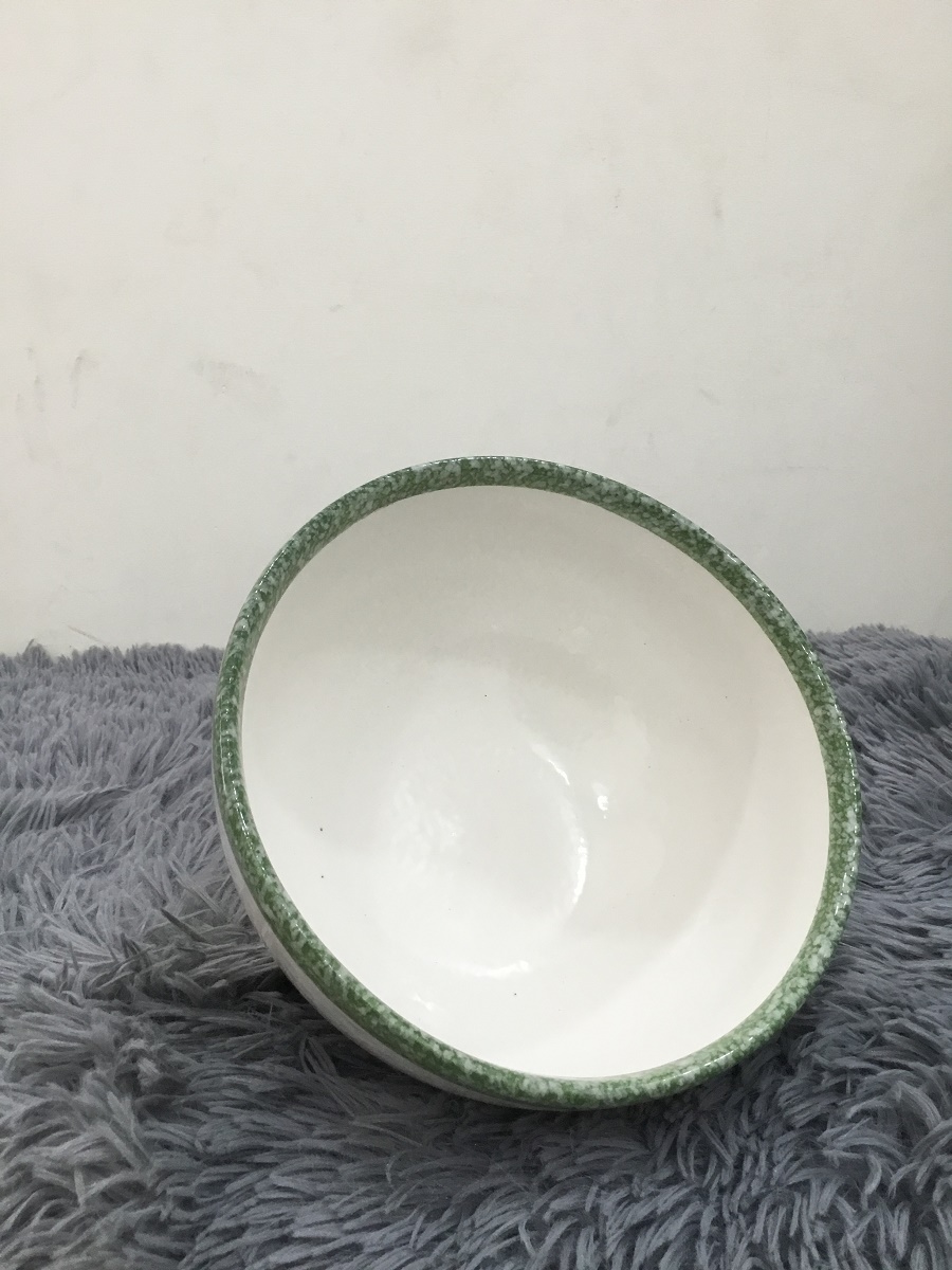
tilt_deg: -11.1
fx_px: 1137
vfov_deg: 58.4
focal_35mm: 31
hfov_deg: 45.4
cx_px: 476
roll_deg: +1.0
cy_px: 635
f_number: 2.4
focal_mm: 3.3
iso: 50
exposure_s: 1/33
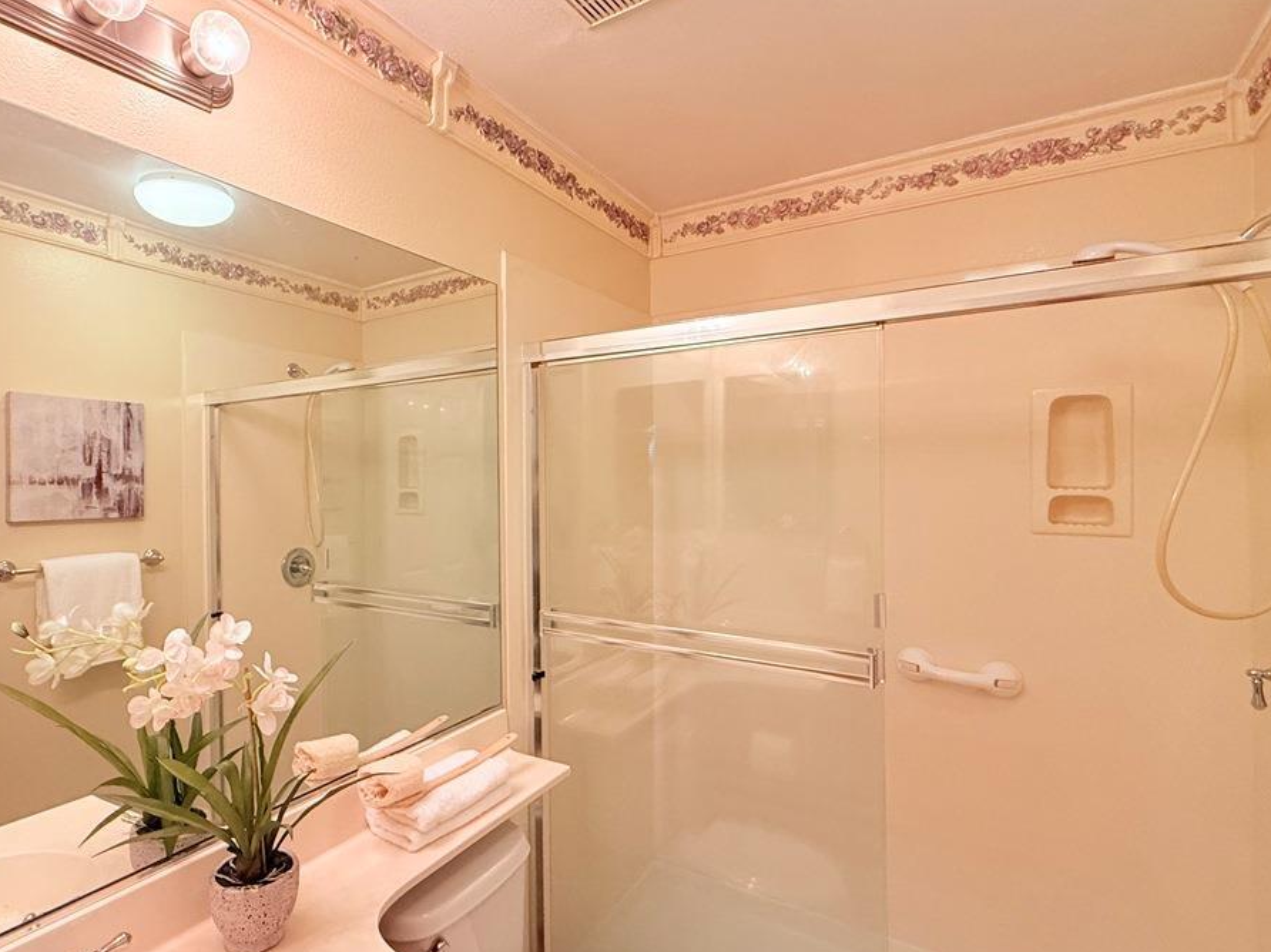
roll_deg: +0.3
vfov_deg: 68.6
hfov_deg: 83.6
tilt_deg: +0.3
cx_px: 504
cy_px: 475
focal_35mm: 19
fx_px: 697
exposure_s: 1/120
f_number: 2.2
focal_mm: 2.22
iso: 400
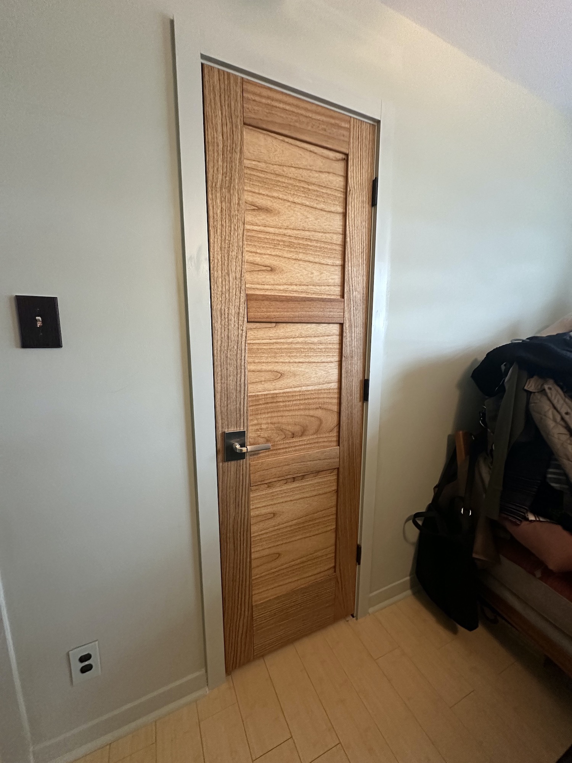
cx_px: 286
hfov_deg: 85.7
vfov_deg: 102.1
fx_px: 308
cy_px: 382
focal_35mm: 14
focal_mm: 2.22
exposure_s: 1/60
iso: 800
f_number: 2.2
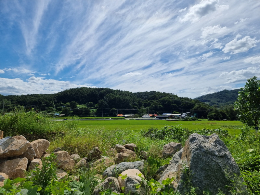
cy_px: 98
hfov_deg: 71.6
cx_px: 130
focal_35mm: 24
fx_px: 180
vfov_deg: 56.8
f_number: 1.8
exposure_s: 1/3056
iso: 50
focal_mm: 6.7
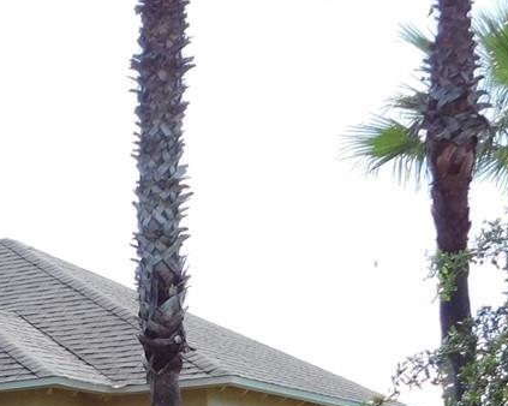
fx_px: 1999
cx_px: -234
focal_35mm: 133
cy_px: 537
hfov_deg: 13.7
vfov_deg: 11.3
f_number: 3.5
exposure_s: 1/640
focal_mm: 6.3
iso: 125
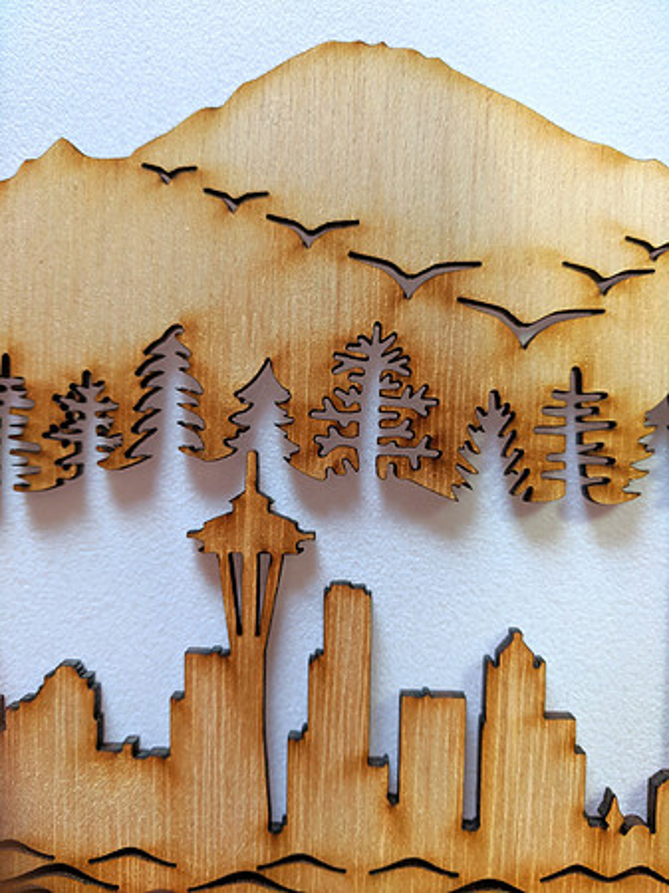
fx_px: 671
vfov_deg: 67.3
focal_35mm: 26
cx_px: 334
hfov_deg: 53.0
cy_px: 446
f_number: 2
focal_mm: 4.67
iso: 626
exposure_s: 1/40
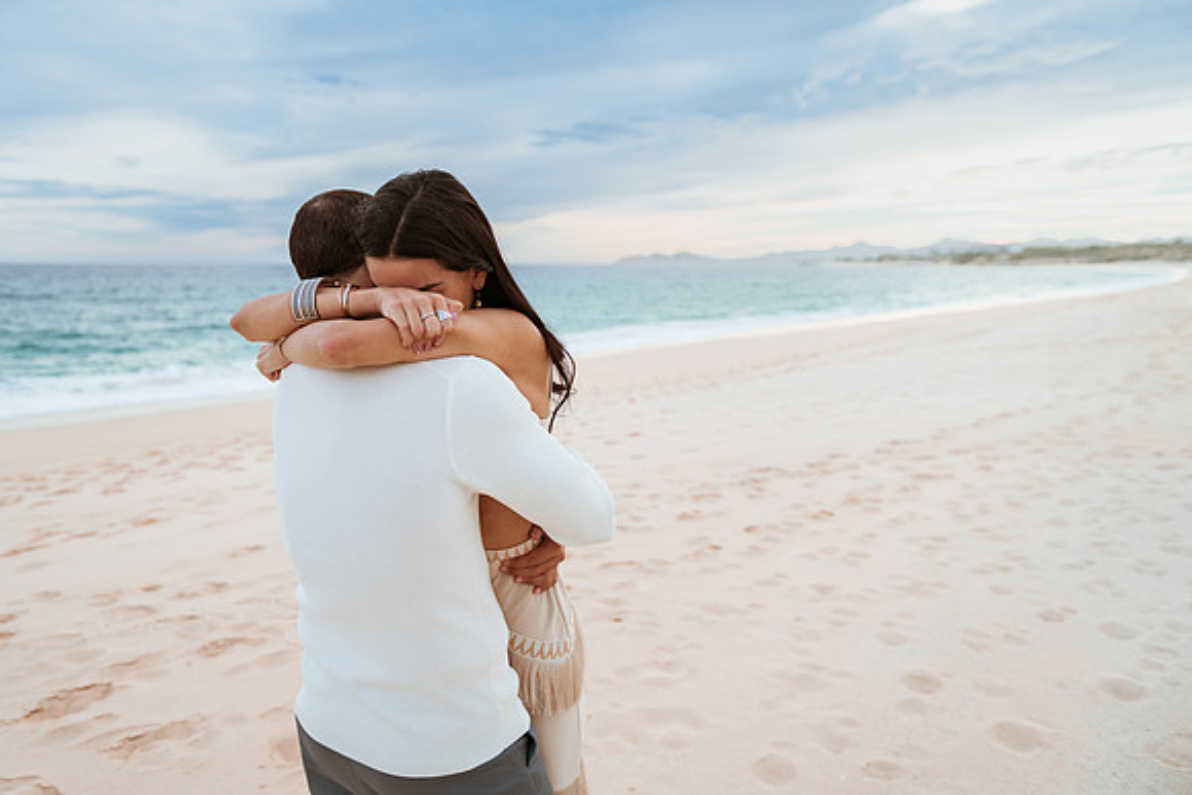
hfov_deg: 69.3
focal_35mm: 26
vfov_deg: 49.5
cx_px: 547
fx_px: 861
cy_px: 365
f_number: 2.8
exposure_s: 1/4000
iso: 250
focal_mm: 24
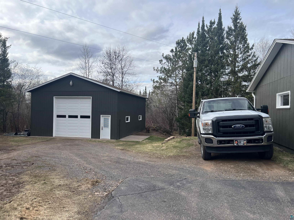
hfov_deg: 67.3
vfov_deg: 53.1
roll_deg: -0.7
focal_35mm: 26
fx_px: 221
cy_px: 110
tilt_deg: +0.3
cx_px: 147
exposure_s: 1/2123
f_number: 1.5
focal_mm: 5.7
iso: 50
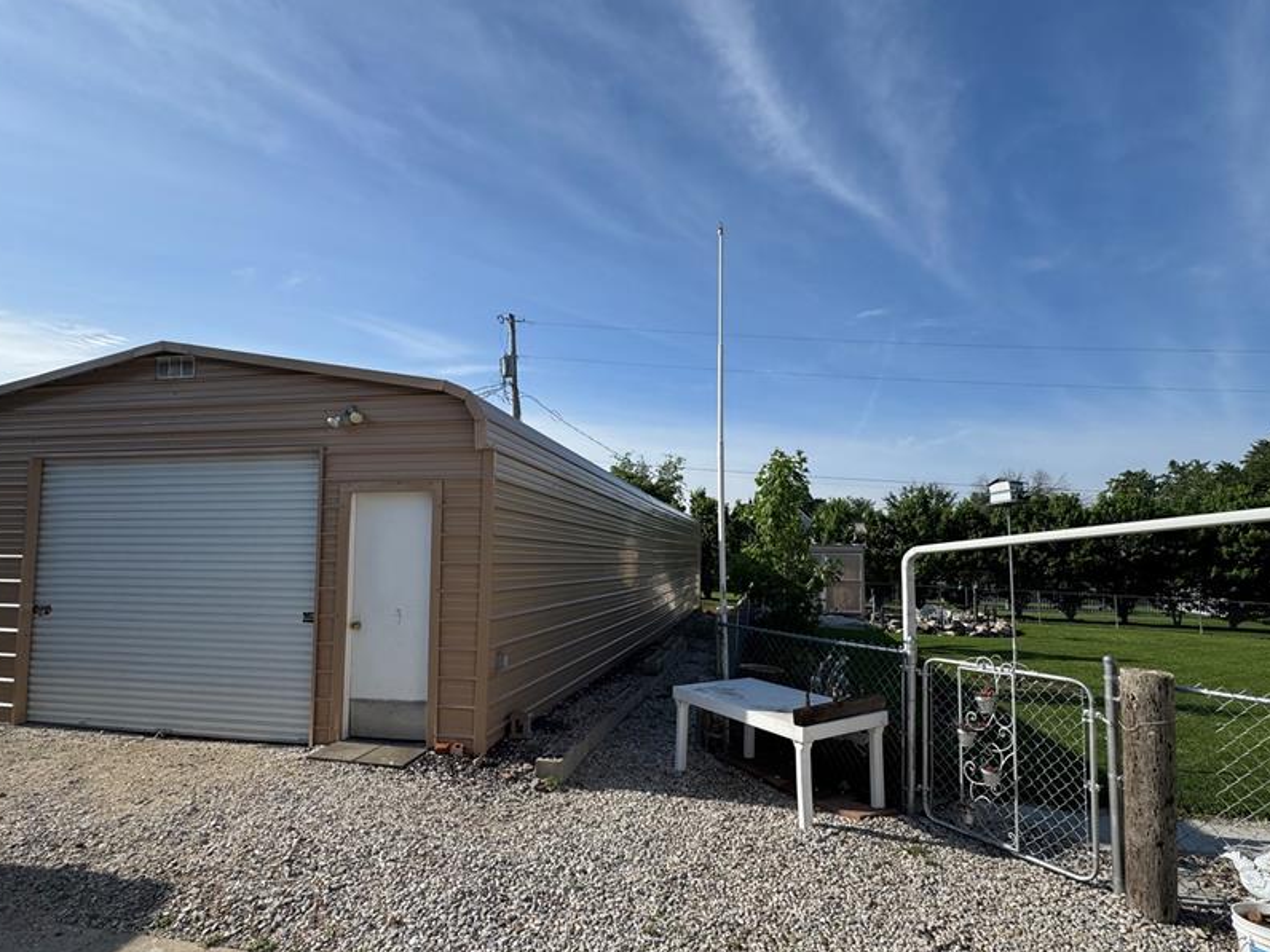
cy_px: 523
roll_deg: -0.9
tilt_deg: +3.5
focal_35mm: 18
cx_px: 640
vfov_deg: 71.4
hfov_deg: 87.8
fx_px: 660
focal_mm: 2.22
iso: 50
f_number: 2.2
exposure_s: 1/1709
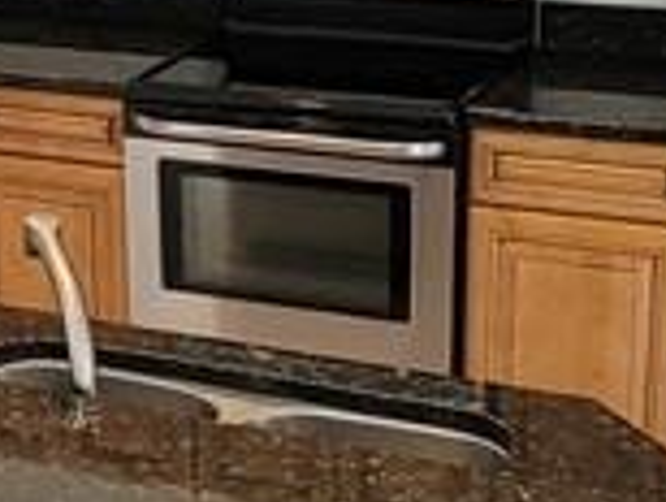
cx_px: 74
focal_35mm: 85
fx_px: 1638
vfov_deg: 17.3
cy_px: 117
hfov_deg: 22.5
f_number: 2.2
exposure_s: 1/60
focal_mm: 2.2
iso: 200
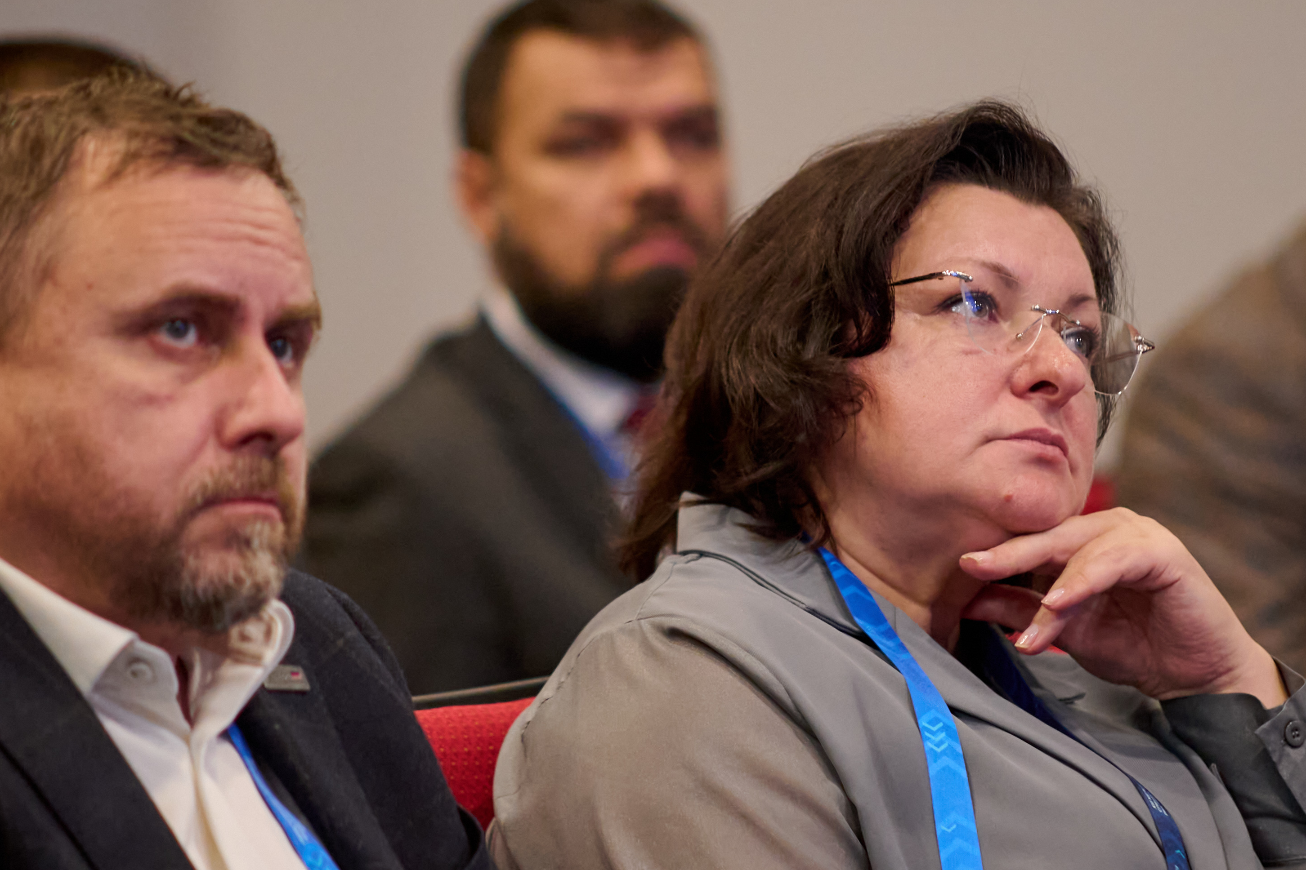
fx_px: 11064
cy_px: 399
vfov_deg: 4.5
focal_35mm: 305
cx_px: 693
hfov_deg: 6.8
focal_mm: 150
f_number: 3.2
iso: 3200
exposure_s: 1/250
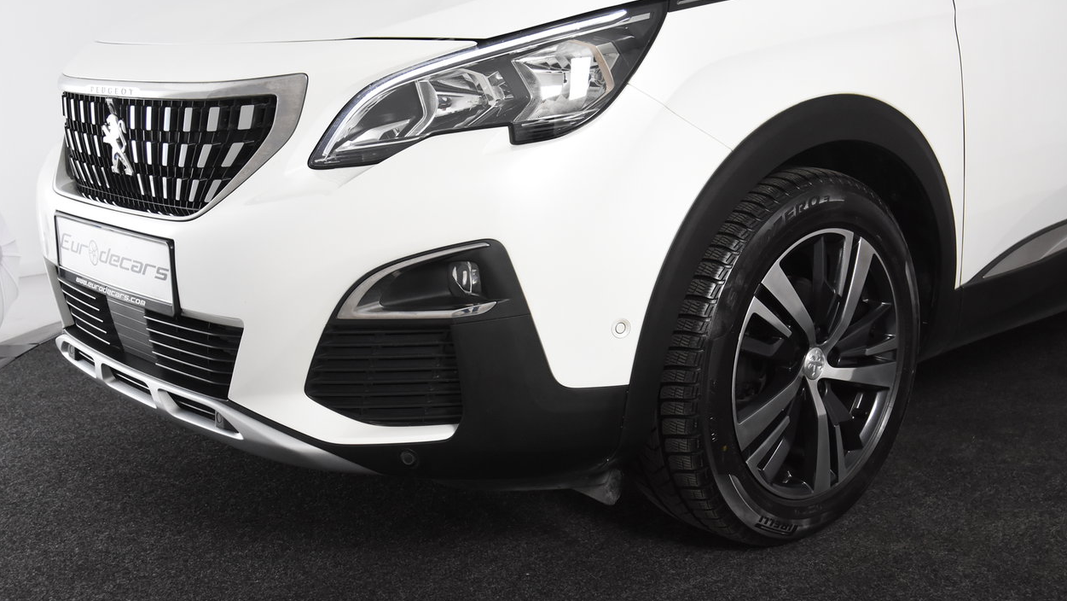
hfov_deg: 45.5
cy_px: 294
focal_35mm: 45
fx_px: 1273
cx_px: 527
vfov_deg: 26.5
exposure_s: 1/100
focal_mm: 28
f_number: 5
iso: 1600
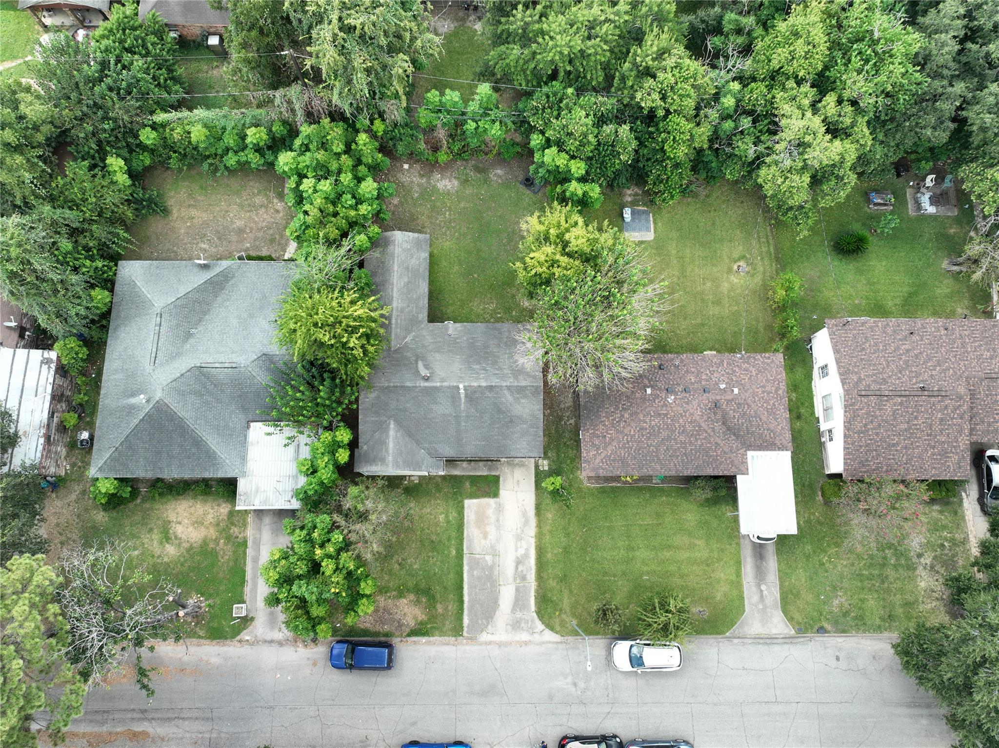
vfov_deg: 56.8
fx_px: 692
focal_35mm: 24
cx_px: 500
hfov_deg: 71.6
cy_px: 374
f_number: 2.8
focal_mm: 12.29
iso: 100
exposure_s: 1/320
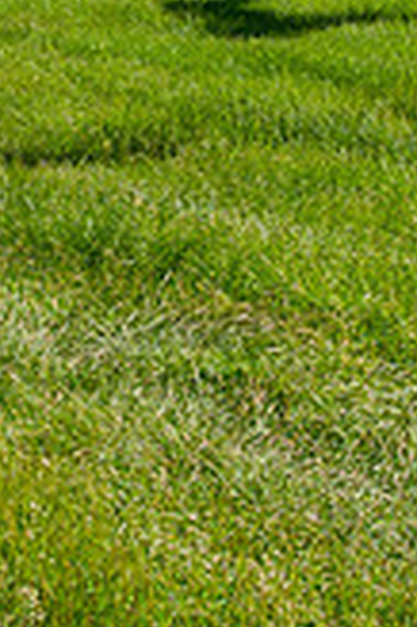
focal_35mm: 140
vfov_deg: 14.5
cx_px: -40
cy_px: 61
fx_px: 2437
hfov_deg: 9.7
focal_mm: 34
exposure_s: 1/400
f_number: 8
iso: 200
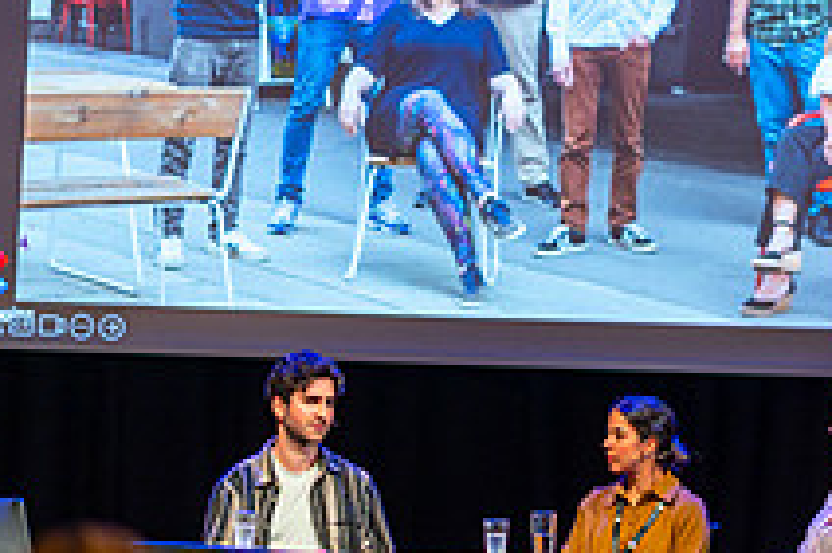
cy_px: 135
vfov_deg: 5.9
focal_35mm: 233
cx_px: 738
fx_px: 5381
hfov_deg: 8.8
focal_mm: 85
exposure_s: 1/200
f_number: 1.4
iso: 200
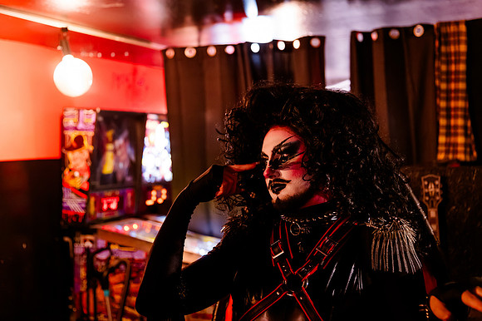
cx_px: 241
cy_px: 160
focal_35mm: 62
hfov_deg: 32.4
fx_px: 830
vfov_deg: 21.9
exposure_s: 1/25
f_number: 4
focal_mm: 62
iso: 5000
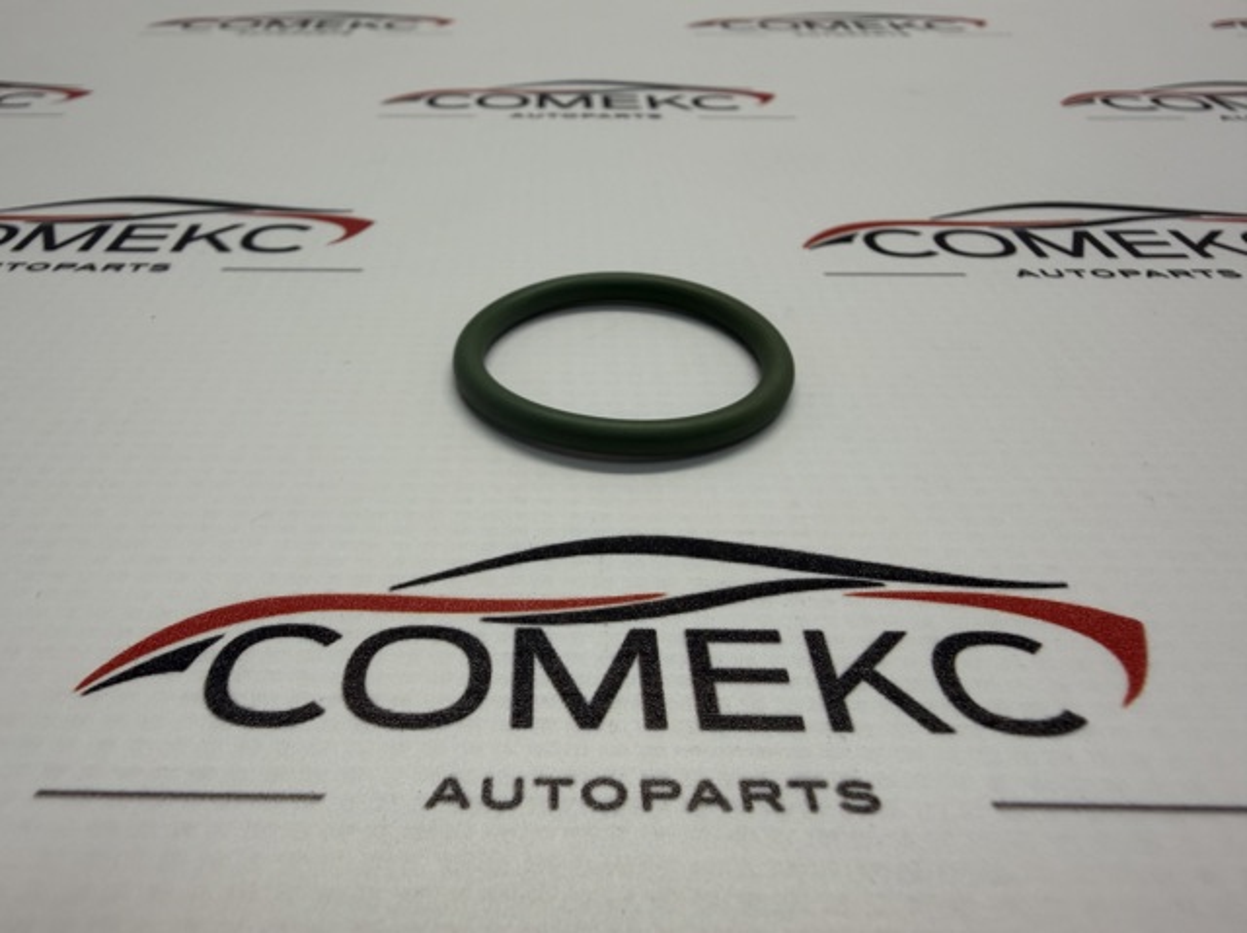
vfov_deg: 56.8
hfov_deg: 71.6
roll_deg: +0.0
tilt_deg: -37.6
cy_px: 466
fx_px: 864
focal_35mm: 24
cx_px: 624
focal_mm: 2.22
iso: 40
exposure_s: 1/121
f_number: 2.2
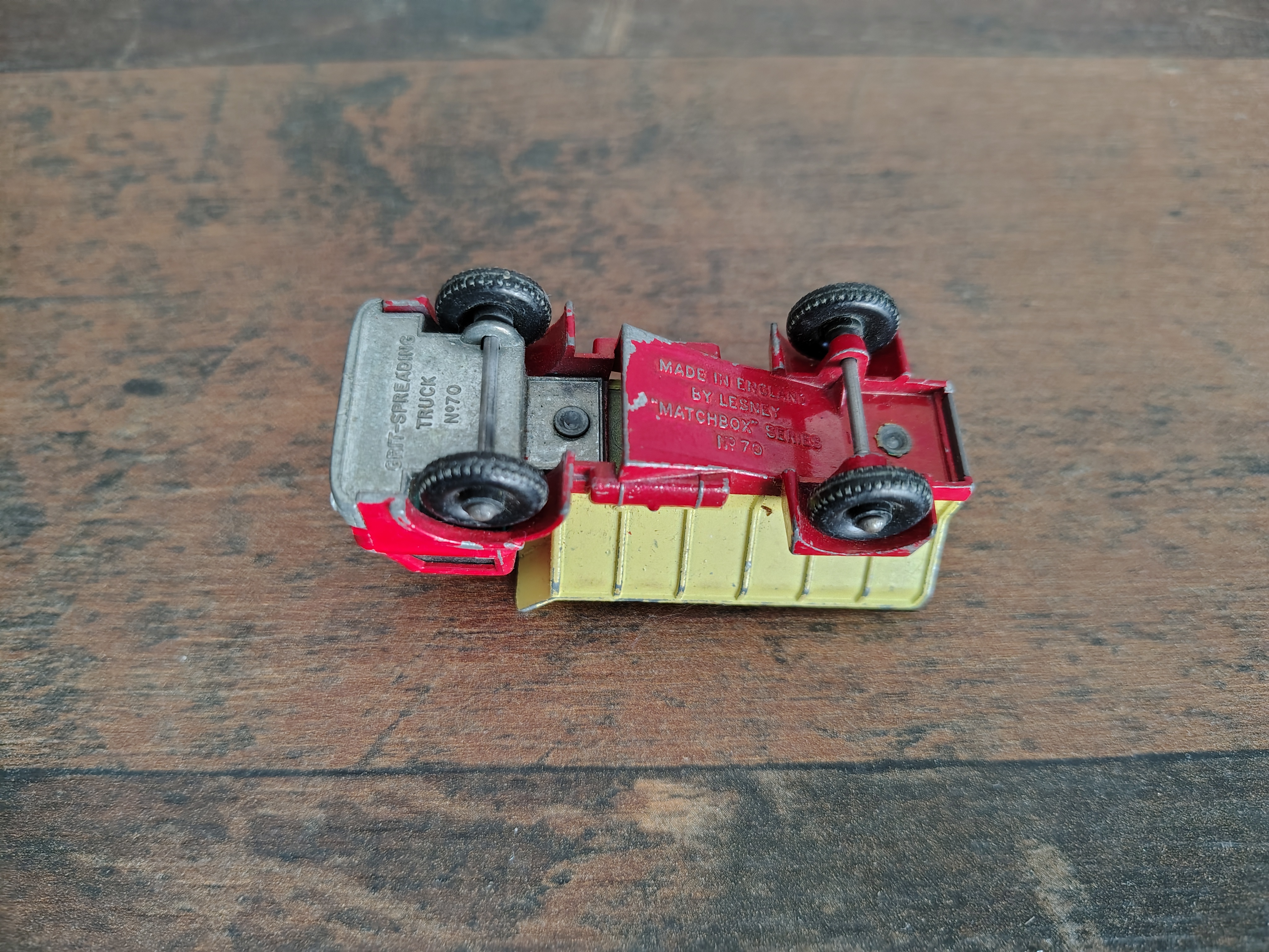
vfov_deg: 56.8
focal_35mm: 24
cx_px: 634
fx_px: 880
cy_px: 476
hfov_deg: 71.6
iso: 678
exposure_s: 1/50
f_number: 1.8
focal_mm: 5.56
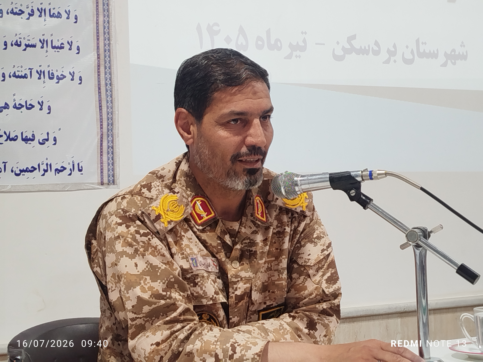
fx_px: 1005
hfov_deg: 27.0
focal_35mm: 72
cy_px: 181
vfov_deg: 20.4
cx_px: 242
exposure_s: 1/33
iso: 125
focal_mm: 5.31
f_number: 1.7
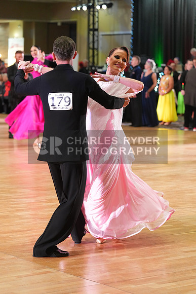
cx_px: 98
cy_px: 147
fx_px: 865
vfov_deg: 19.3
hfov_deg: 12.9
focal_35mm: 106
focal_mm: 106
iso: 3200
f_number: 4
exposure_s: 1/200
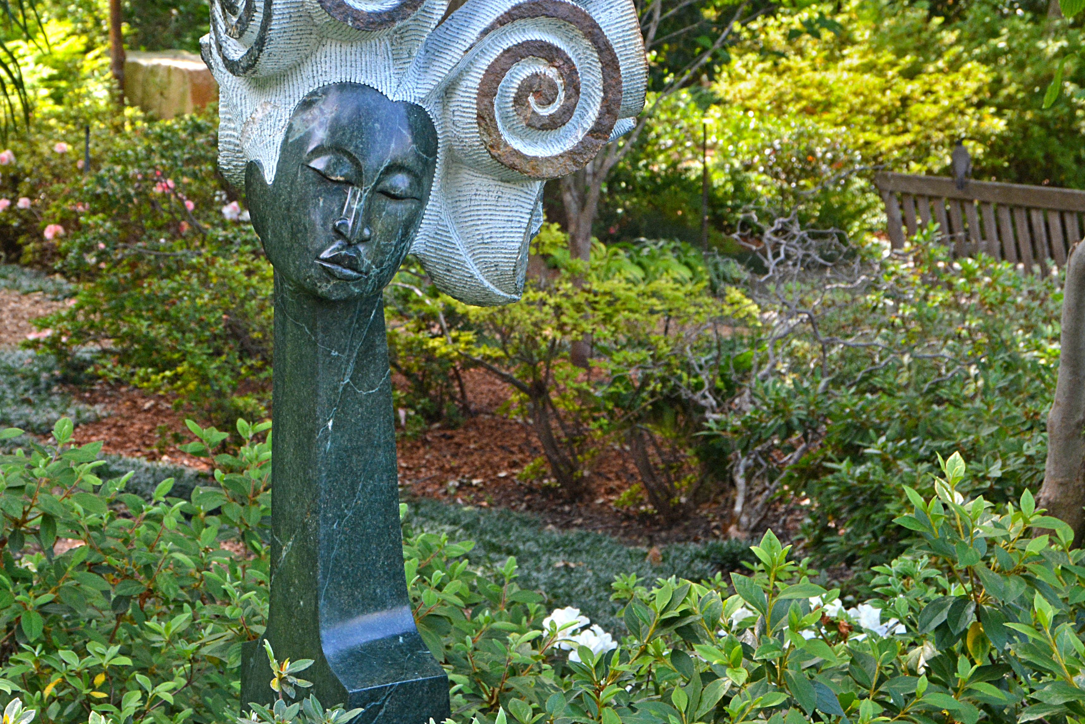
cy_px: 135
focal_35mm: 126
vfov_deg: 10.8
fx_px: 3797
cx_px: 382
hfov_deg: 16.2
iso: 400
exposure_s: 1/160
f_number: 8
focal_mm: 48
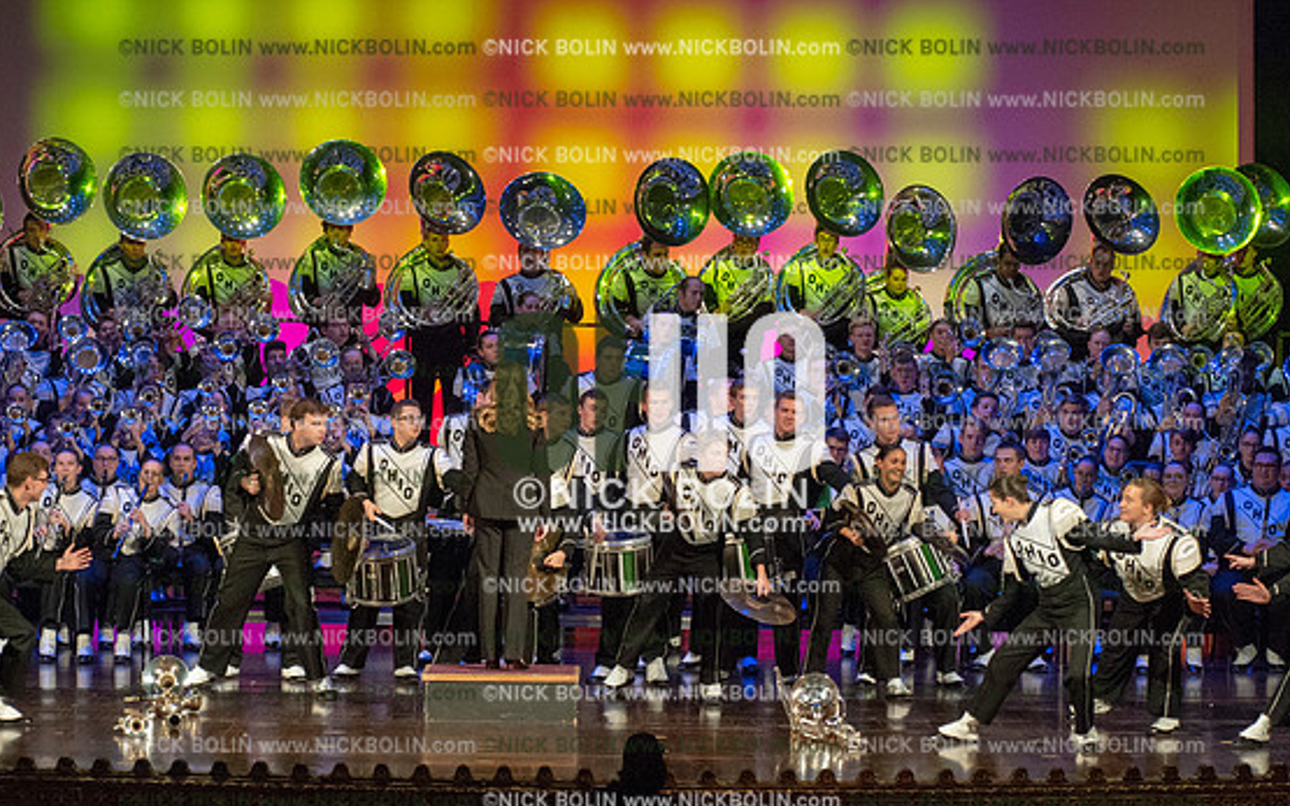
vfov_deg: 8.8
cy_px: 423
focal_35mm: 149
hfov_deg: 14.0
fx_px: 5239
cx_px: 660
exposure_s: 1/400
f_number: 5.6
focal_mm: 140
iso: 8000
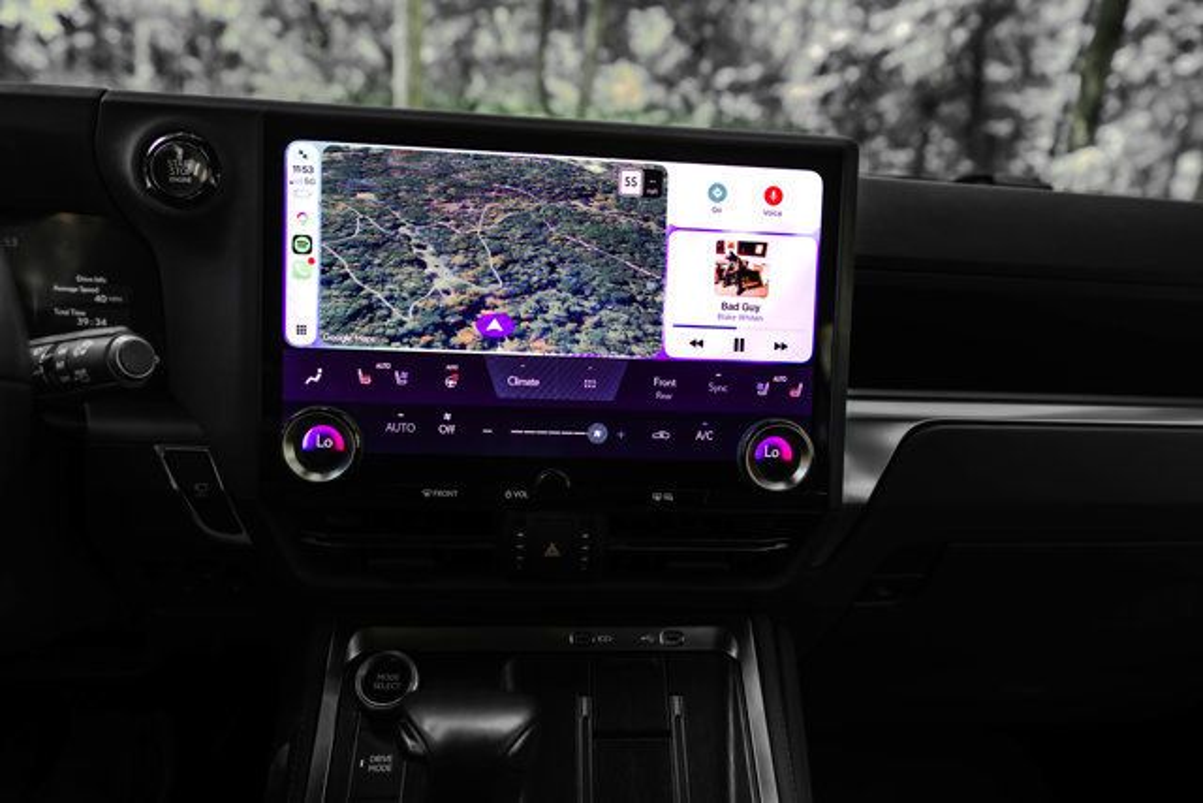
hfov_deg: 73.7
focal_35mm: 24
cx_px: 602
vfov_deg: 53.2
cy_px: 402
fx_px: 802
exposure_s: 1/250
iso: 800
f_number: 3.5
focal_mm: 24
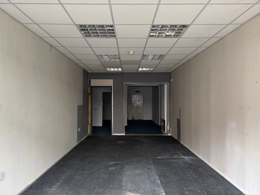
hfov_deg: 71.6
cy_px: 98
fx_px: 180
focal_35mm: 24
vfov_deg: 56.8
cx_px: 130
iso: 500
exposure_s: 1/50
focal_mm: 6.76
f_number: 1.78
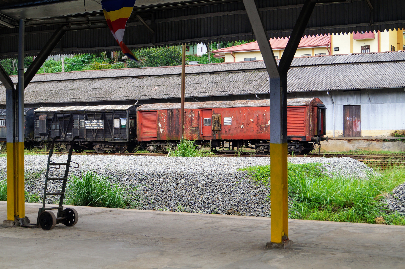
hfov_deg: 37.9
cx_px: 202
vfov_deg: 25.7
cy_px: 134
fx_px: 590
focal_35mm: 52
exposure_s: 1/80
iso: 100
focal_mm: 35
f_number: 7.1
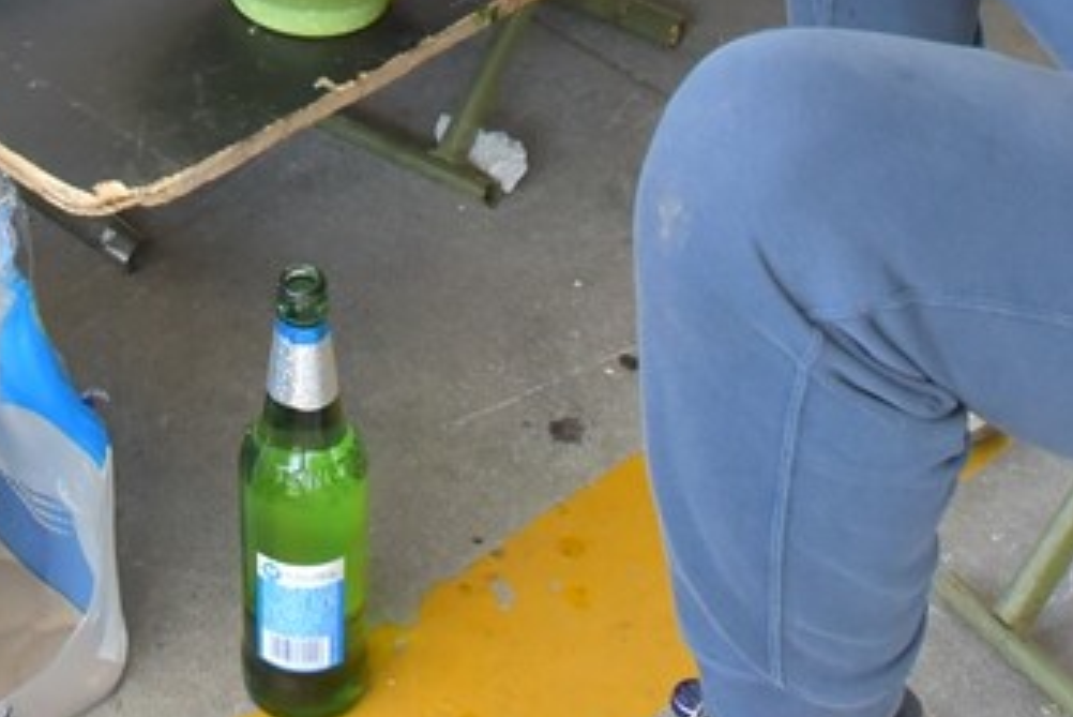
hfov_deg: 20.7
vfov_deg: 12.5
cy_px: -688
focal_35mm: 97
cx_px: 172
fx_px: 2892
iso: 1000
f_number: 8
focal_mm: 24
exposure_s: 1/160
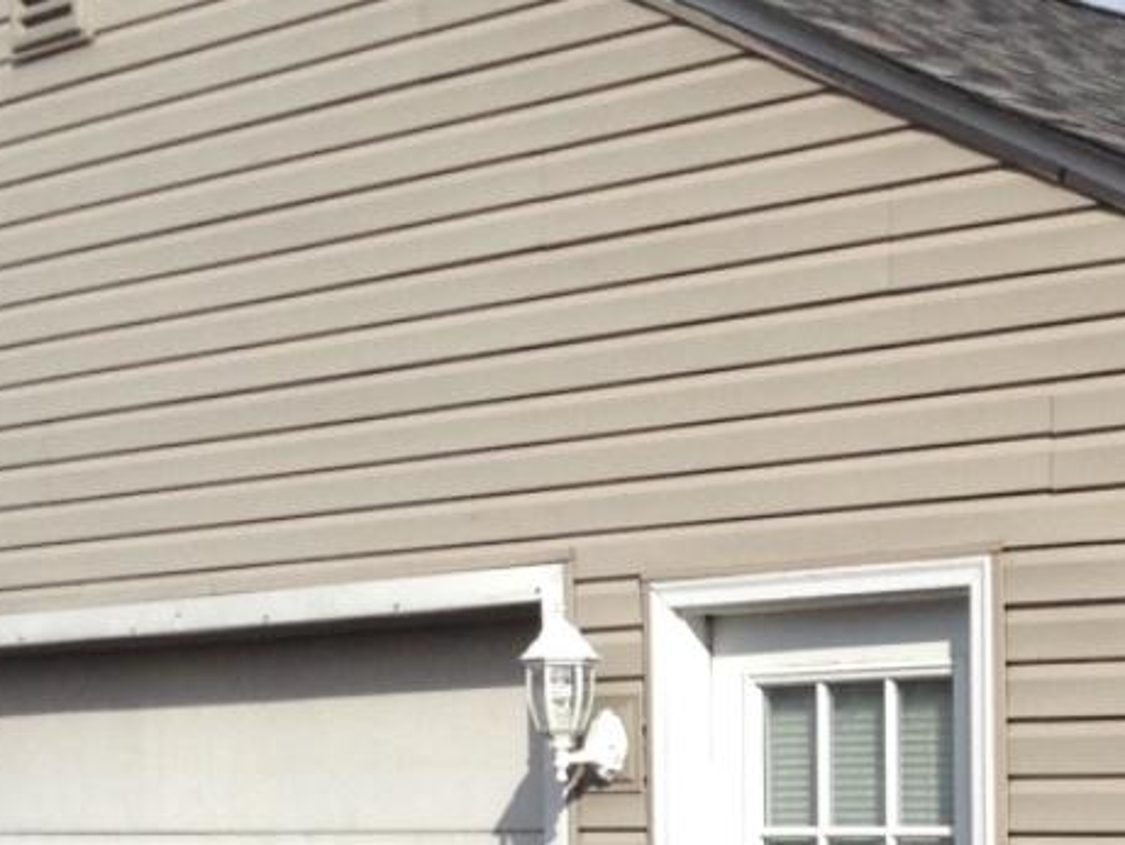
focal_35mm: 103
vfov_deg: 14.2
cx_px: 1057
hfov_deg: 18.7
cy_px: 764
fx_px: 3348
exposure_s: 1/2320
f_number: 2.4
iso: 32
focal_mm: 3.3
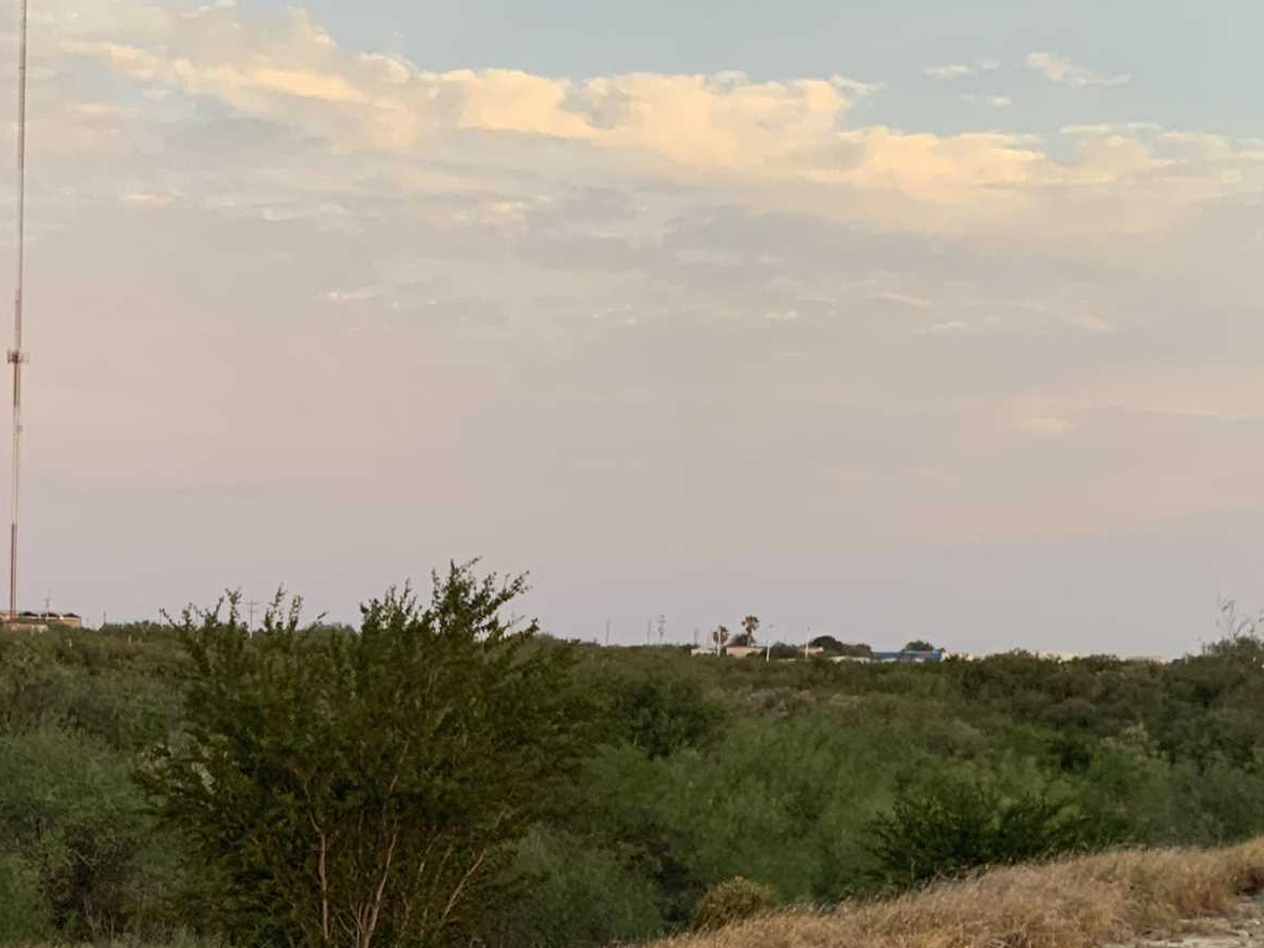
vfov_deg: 18.6
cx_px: 98
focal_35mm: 76
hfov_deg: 24.8
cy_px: 1055
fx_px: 2775
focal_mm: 3
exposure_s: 1/122
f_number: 1.8
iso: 16
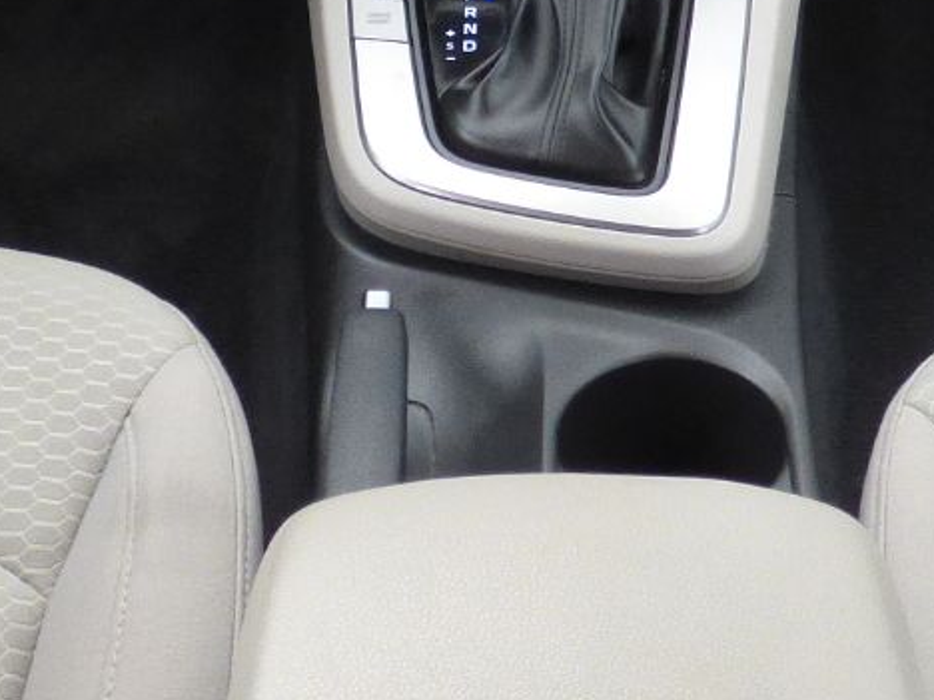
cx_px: 507
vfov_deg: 18.6
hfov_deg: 25.3
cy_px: -24
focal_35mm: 77
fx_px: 2078
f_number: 2.8
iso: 400
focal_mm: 3.58
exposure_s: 1/50
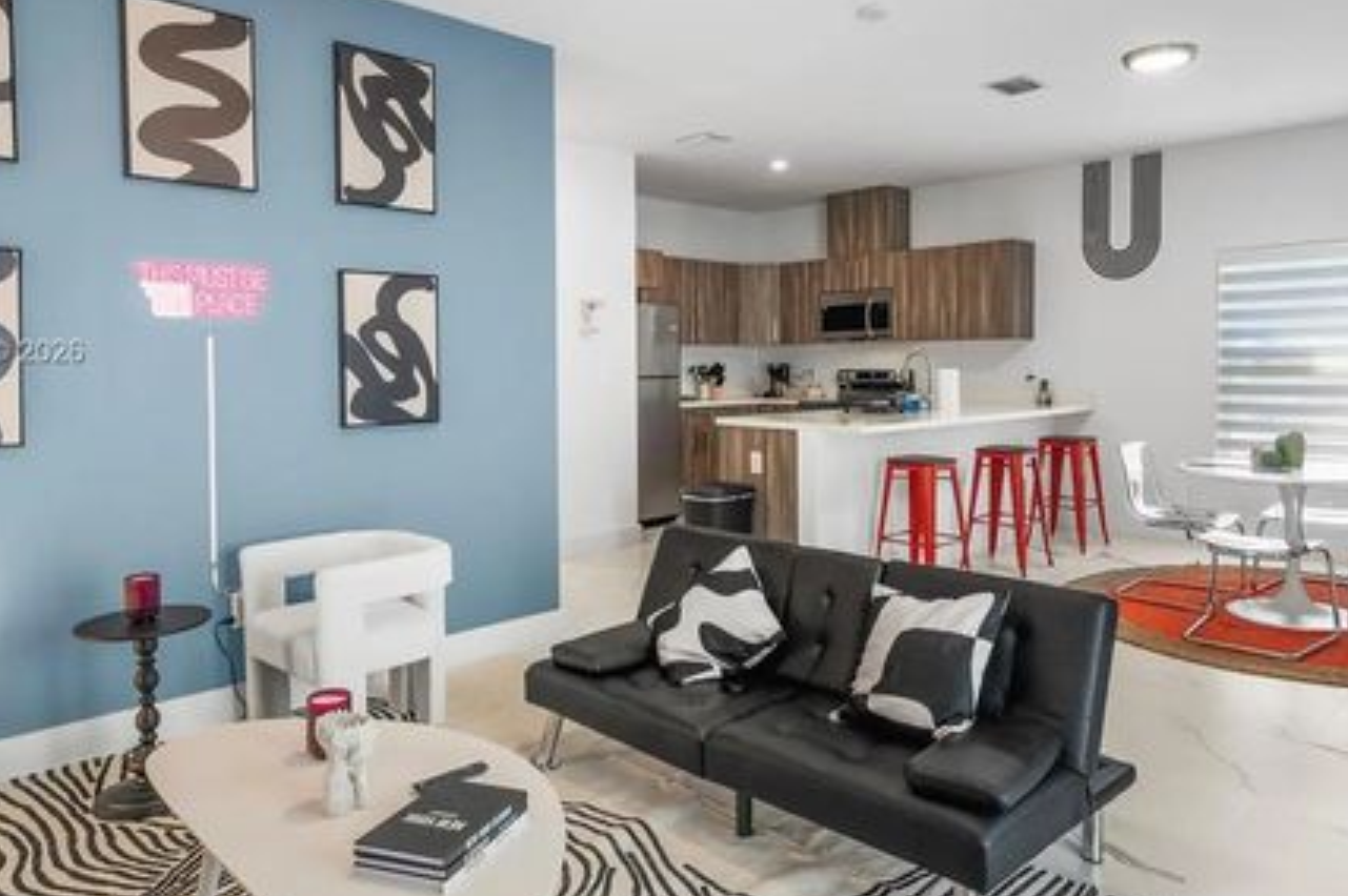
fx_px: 898
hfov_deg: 73.8
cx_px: 701
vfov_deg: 52.7
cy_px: 353
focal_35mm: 24
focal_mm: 16
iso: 400
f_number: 8
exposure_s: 1/8
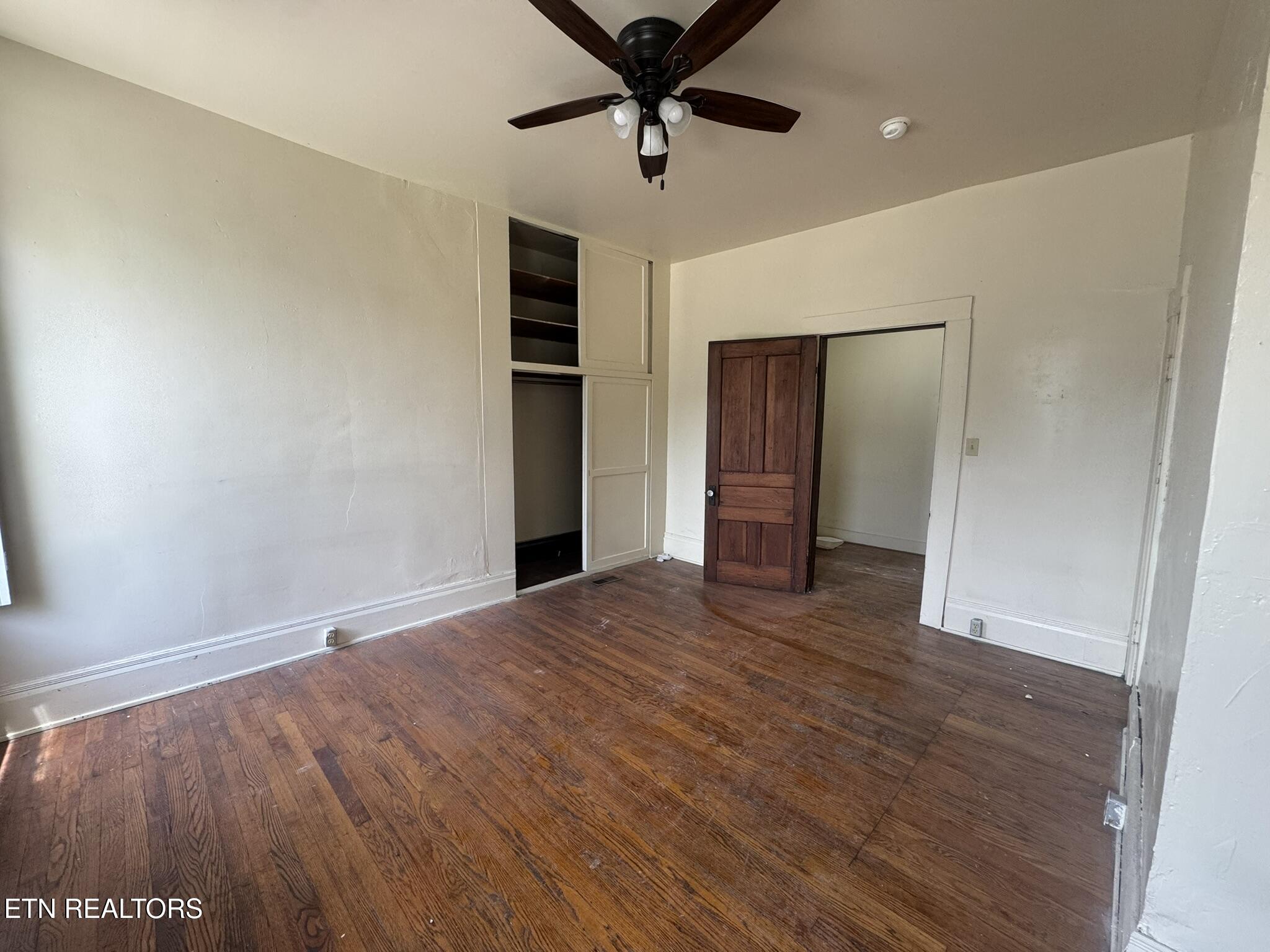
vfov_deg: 85.7
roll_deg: -1.3
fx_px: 514
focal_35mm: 14
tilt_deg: -6.8
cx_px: 635
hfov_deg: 102.1
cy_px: 476
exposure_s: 1/99
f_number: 2.2
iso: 160
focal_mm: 2.22
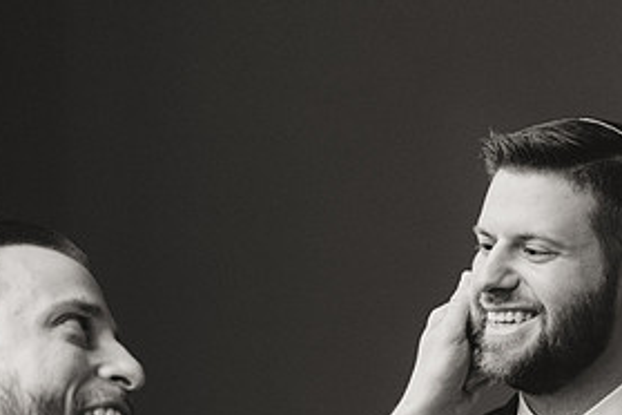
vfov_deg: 7.7
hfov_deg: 11.6
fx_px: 3058
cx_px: 506
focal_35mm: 177
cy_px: 396
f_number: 2
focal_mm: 85
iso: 1600
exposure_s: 1/100
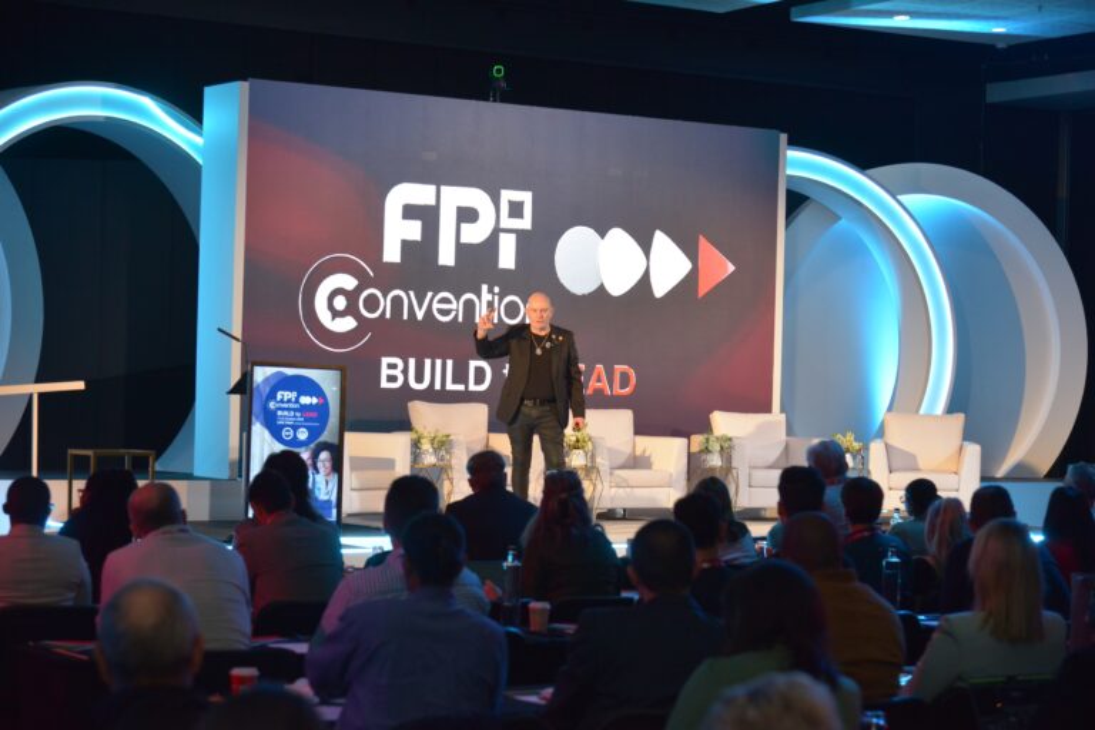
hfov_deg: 26.0
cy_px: 365
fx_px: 2372
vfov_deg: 17.5
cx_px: 548
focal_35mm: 78
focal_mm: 78
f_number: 5
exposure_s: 1/100
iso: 2000
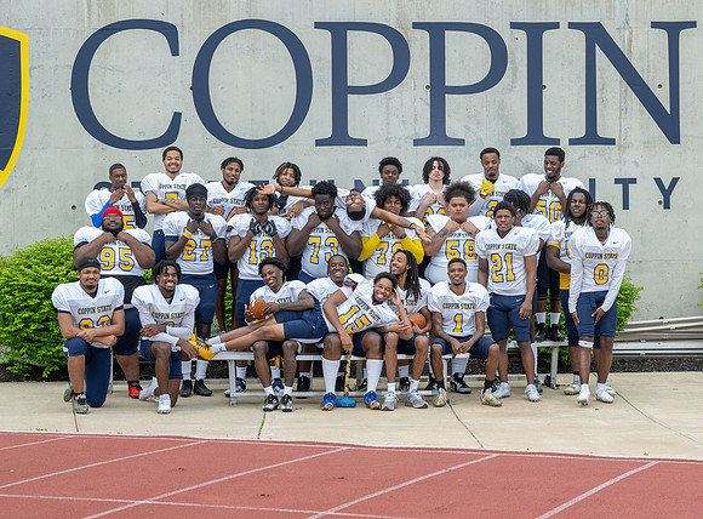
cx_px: 372
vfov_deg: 16.2
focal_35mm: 90
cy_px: 274
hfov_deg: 21.8
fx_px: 1821
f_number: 5.6
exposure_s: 1/160
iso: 64
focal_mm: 74
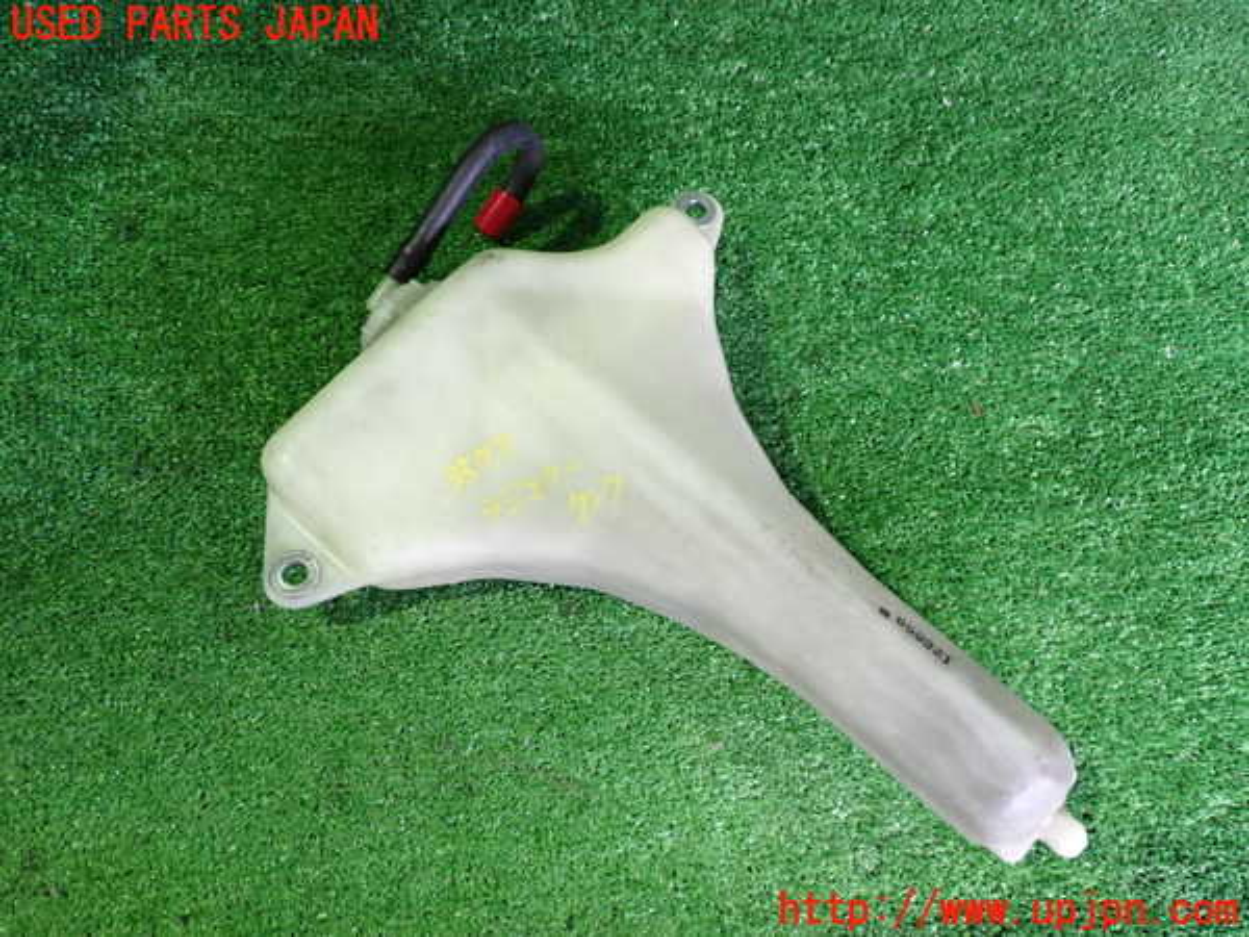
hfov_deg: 60.0
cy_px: 468
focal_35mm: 30
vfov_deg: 46.8
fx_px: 1082
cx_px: 624
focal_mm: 5.4
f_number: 2.3
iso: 640
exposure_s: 1/30
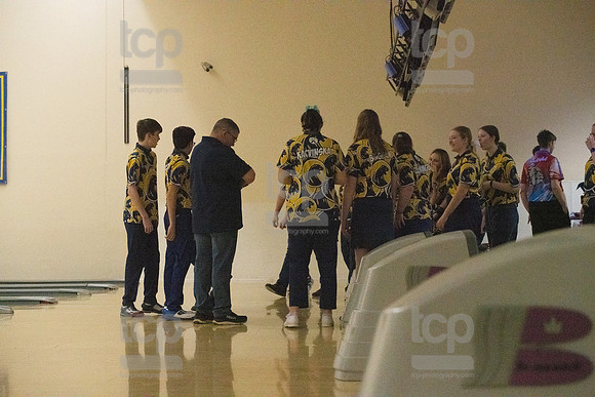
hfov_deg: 28.8
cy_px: 198
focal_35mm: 70
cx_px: 298
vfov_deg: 19.5
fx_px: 1157
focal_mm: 70
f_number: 4.5
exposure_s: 1/1250
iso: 10000
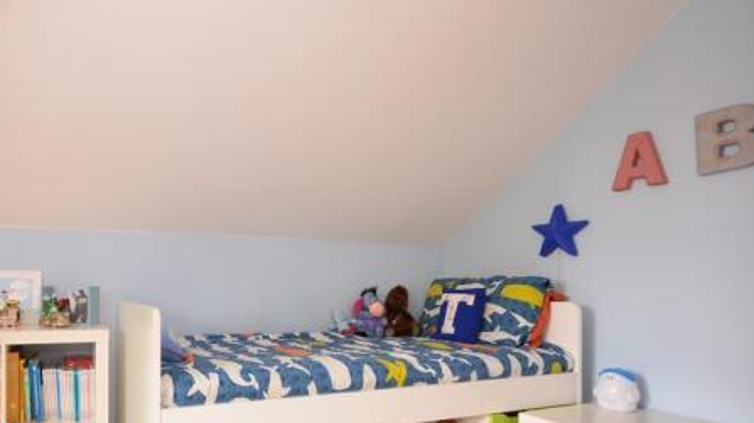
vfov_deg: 48.6
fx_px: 460
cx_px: 234
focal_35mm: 23
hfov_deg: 75.5
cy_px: 281
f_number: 8
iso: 400
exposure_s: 1/1.6
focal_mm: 10
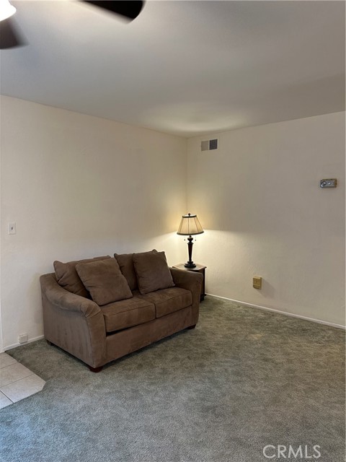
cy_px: 231
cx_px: 173
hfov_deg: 56.8
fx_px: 320
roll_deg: +0.4
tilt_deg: -5.8
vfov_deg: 71.6
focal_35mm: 24
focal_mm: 6.86
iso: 160
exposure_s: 1/60
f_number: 1.78
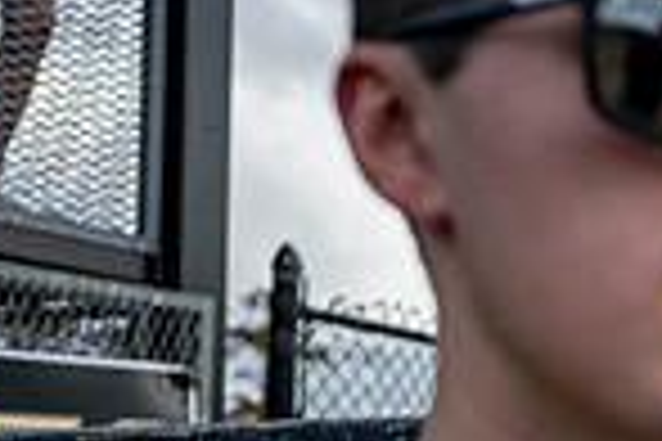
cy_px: 529
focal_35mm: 95
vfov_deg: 14.0
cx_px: 1094
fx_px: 1747
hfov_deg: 18.2
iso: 125
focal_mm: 24
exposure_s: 1/1250
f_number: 2.8
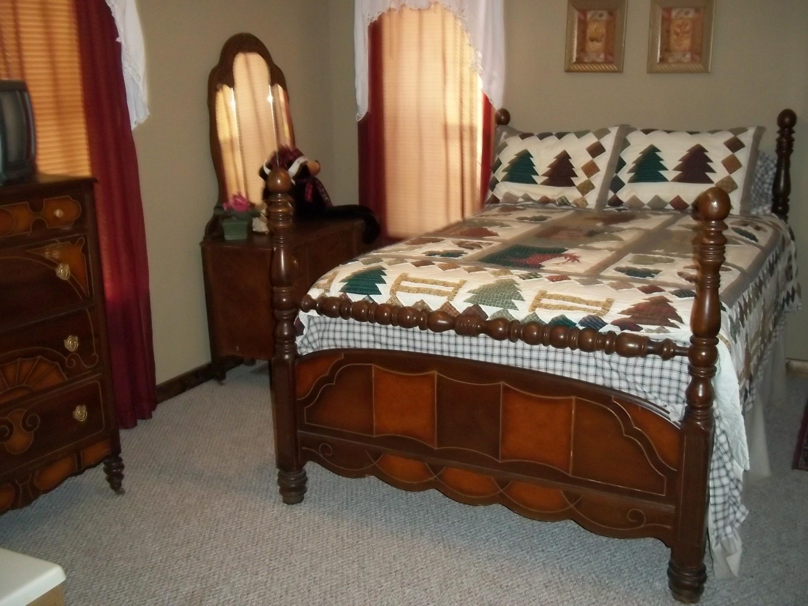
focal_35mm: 36
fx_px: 840
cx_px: 404
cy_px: 303
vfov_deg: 39.7
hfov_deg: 51.4
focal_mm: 6.5
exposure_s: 1/30
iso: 320
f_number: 3.1
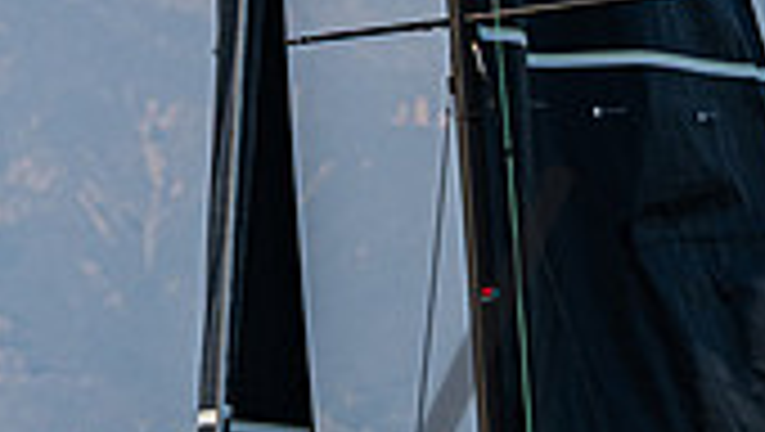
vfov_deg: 1.0
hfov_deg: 1.8
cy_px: 531
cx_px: 1071
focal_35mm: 1169
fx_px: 23735
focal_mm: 240
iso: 500
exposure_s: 1/2000
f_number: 8
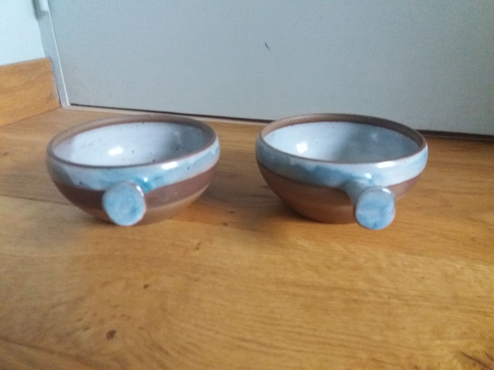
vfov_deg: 49.7
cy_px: 185
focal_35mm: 28
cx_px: 247
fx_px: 400
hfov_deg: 63.4
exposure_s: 1/17
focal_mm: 3.7
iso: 800
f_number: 1.9
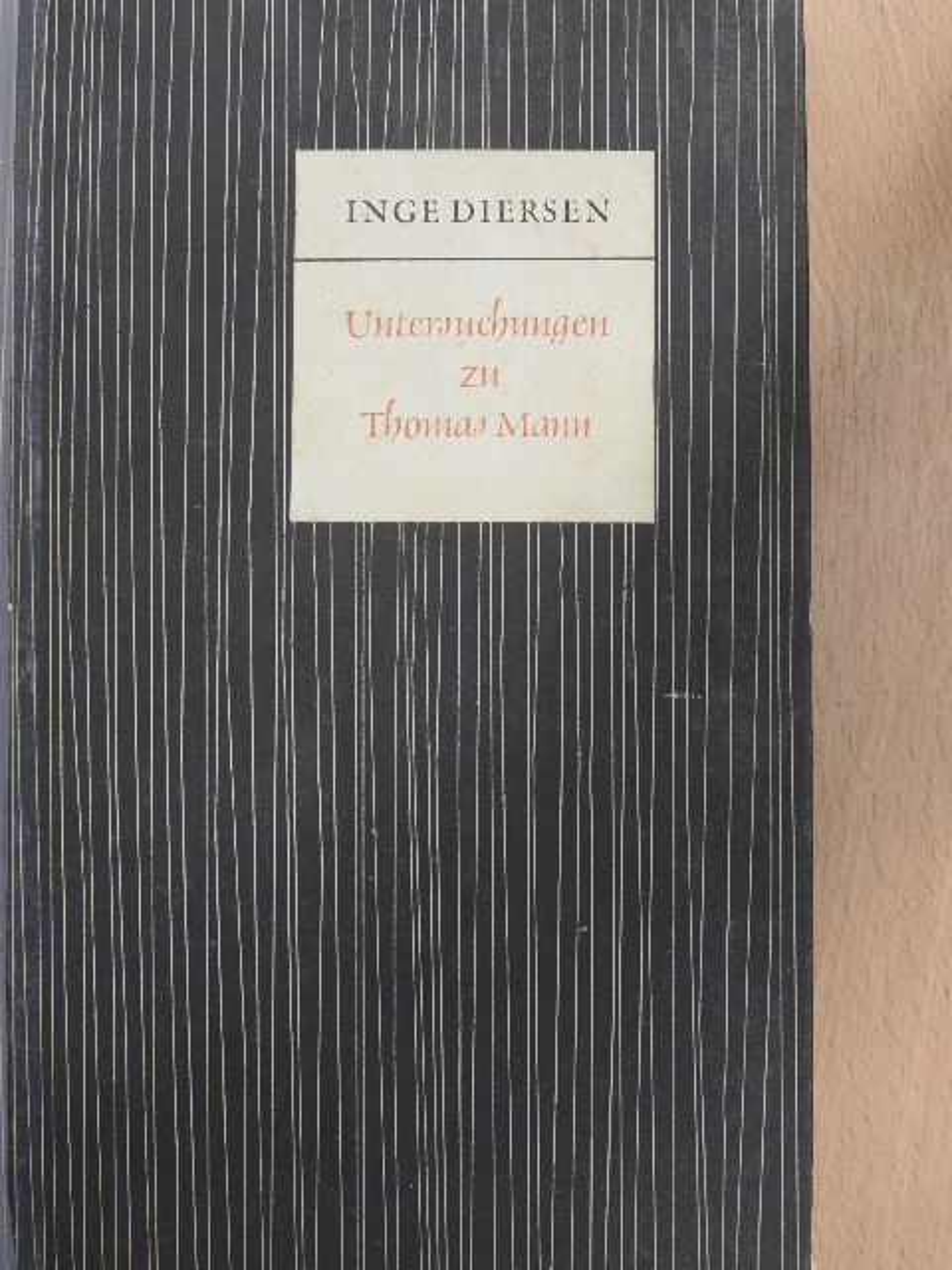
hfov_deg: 29.1
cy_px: 635
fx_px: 1833
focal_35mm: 50
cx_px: 476
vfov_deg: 38.2
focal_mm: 9
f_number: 4
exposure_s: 1/8
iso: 500
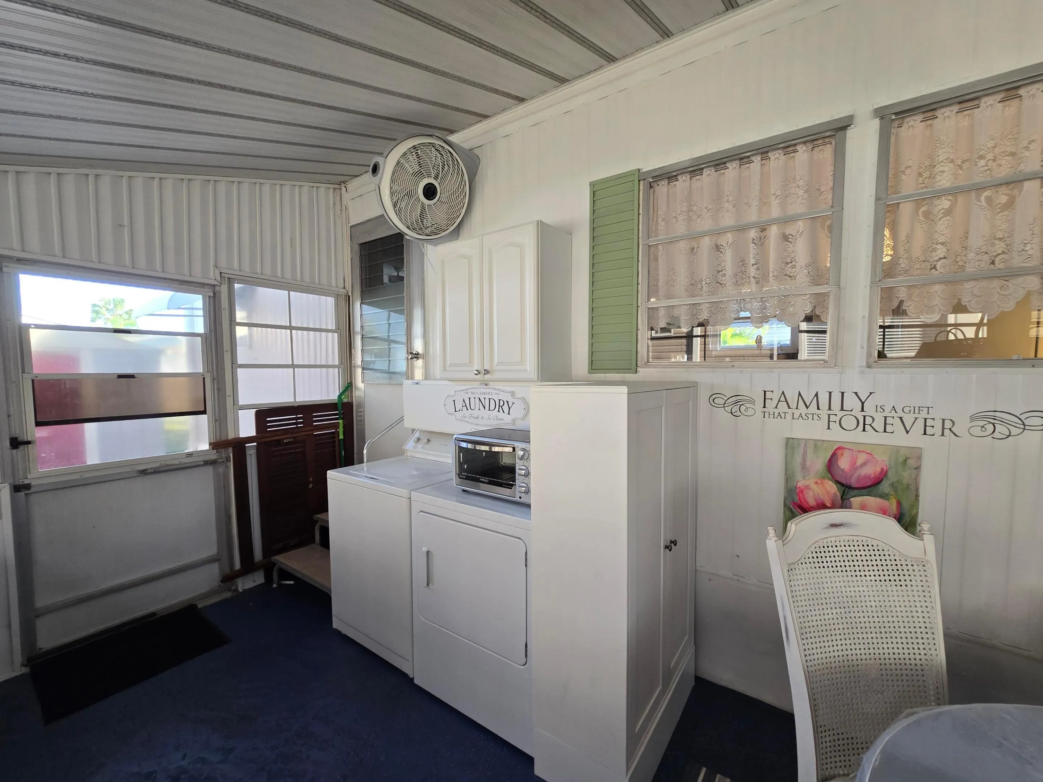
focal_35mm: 13
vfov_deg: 89.9
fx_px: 392
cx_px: 522
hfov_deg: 106.2
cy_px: 391
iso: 100
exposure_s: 1/60
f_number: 2.2
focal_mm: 2.2
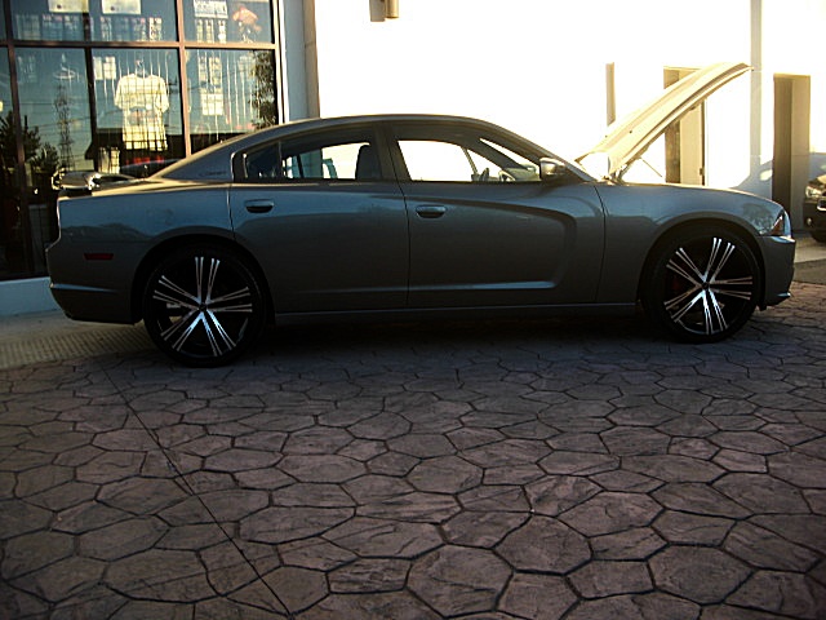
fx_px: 859
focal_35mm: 36
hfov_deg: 51.4
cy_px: 310
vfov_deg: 39.7
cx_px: 413
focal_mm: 6.3
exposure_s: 1/100
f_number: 2.8
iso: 50
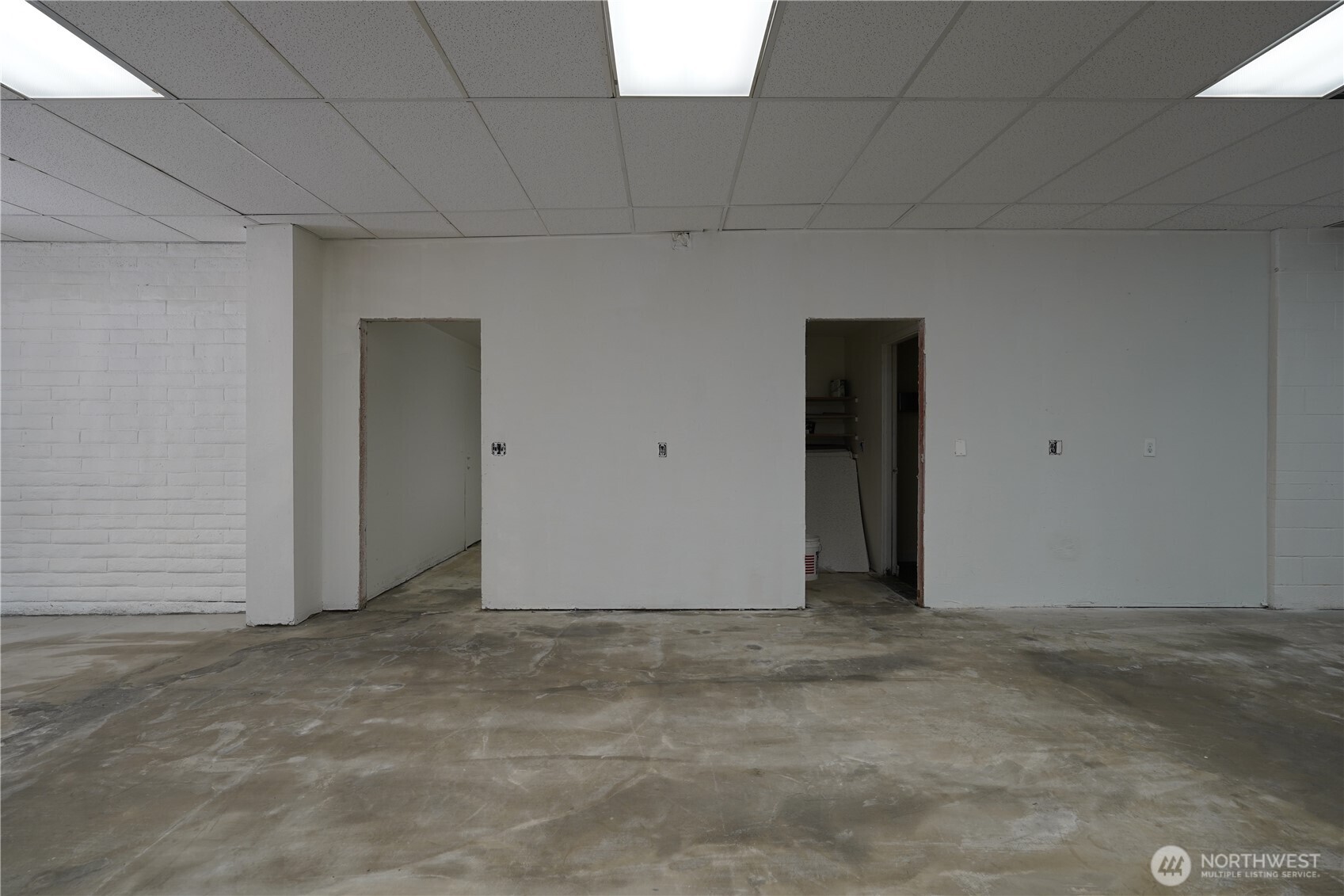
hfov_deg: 96.7
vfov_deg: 73.7
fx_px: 597
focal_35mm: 16
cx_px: 672
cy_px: 448
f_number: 4
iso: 500
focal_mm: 16
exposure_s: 1/160
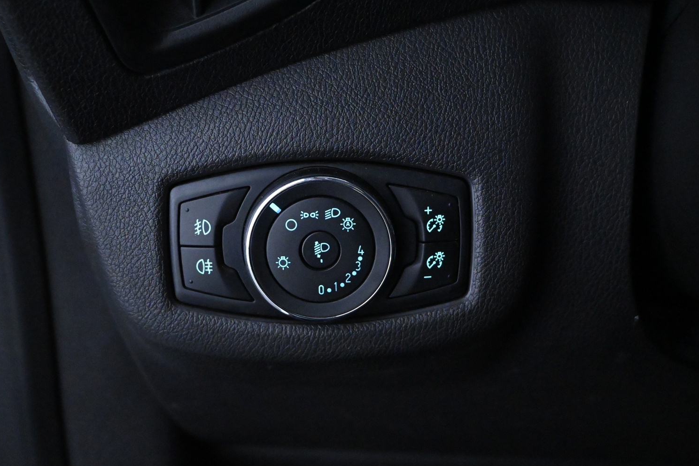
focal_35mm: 49
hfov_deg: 40.3
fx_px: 951
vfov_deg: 27.5
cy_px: 238
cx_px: 324
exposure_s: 1/60
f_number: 4.8
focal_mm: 30
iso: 10000
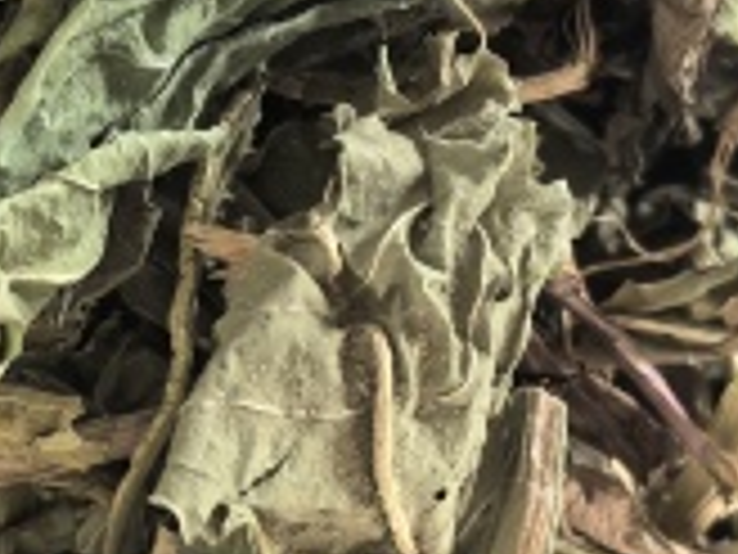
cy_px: 455
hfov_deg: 14.8
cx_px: 112
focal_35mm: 132
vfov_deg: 11.2
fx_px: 2814
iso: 200
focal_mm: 5.75
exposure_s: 1/100
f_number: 2
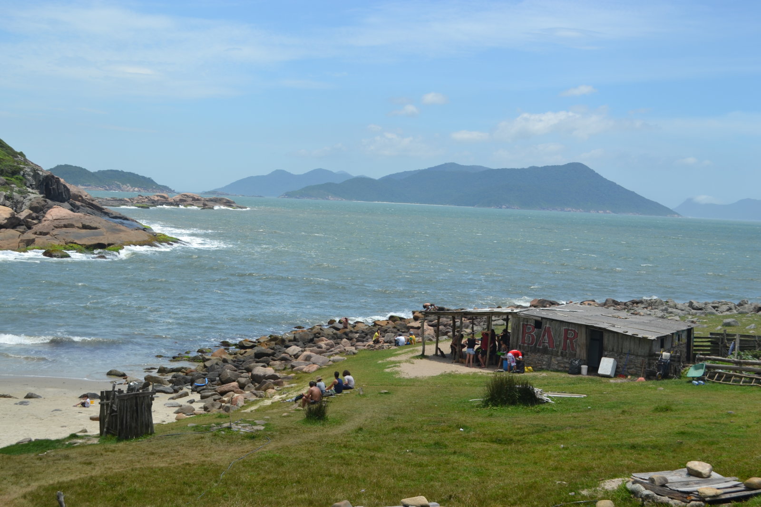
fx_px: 1015
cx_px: 380
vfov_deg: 28.1
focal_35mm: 48
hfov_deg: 41.1
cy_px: 254
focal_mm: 32
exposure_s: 1/200
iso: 100
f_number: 7.1
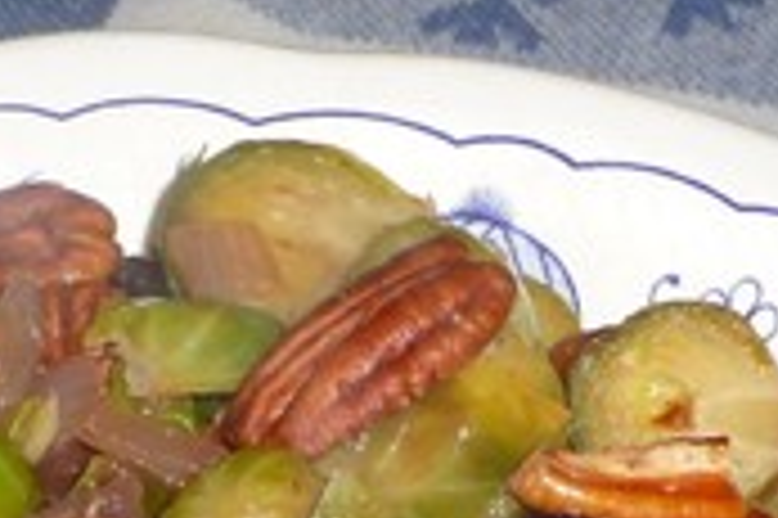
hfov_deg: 11.1
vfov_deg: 7.1
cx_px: 94
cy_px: 1063
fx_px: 3994
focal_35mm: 185
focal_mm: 8
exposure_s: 1/30
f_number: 4.2
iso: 100
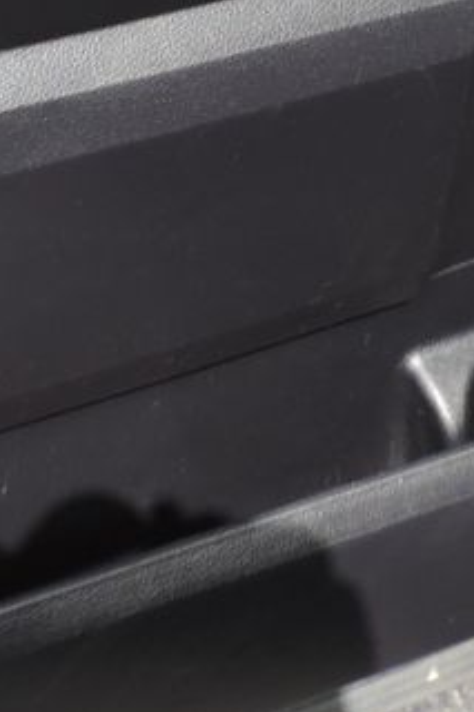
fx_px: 1977
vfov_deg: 18.5
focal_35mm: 100
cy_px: -289
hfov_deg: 13.7
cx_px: 278
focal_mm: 4.3
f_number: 3
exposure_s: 1/250
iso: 80
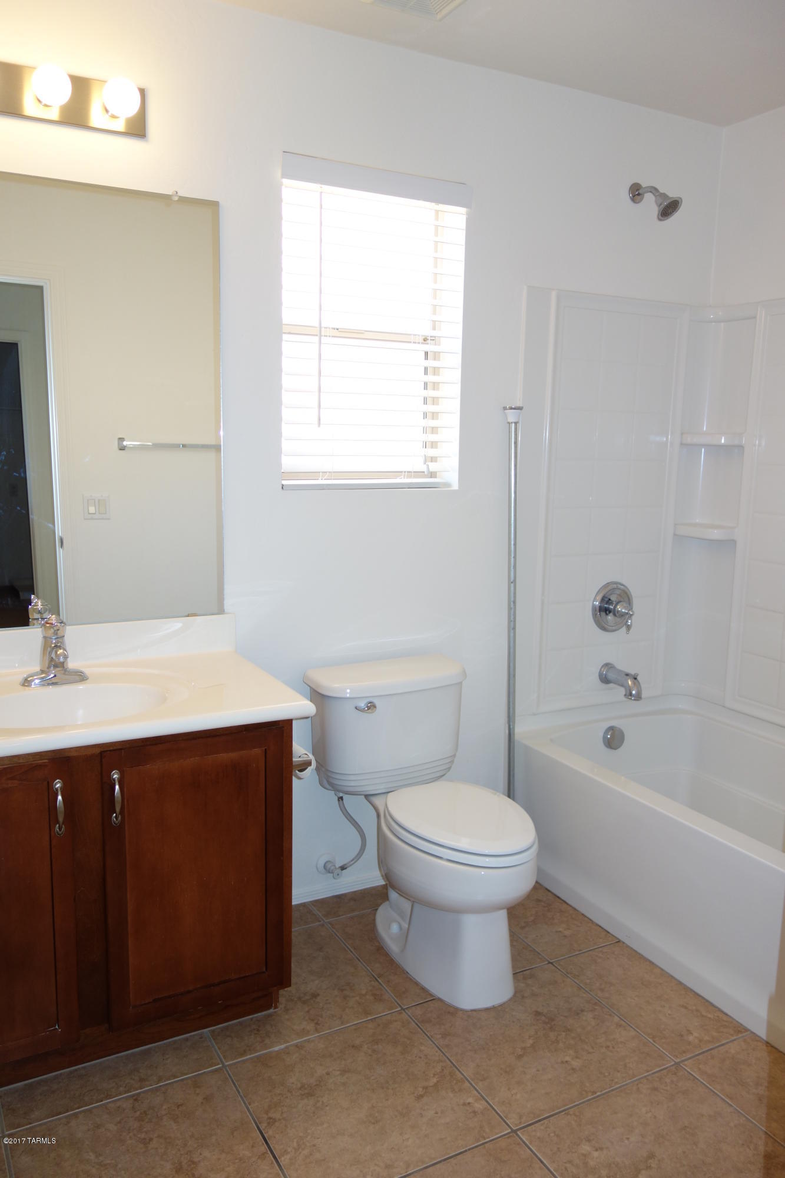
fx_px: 916
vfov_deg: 65.5
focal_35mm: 28
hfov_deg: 46.4
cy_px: 589
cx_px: 392
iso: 125
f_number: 1.8
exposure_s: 1/80
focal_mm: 10.4
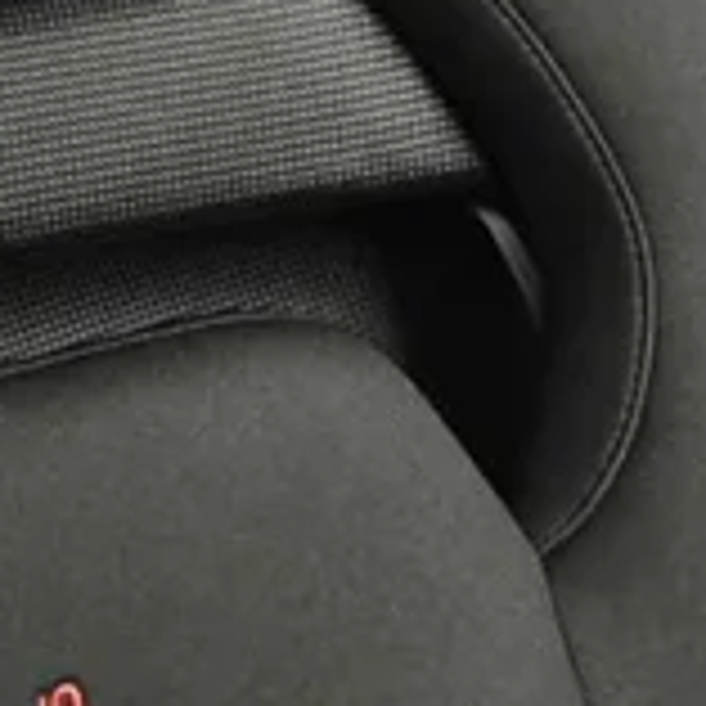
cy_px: -351
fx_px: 3853
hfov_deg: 10.3
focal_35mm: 167
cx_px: 782
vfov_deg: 10.1
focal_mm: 36.2
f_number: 9
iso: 2500
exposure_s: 1/200
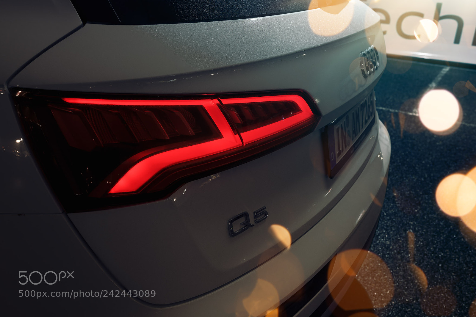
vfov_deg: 37.8
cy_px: 158
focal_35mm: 35
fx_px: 463
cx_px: 238
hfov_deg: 54.4
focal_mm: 35
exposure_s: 8
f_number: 7.1
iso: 100
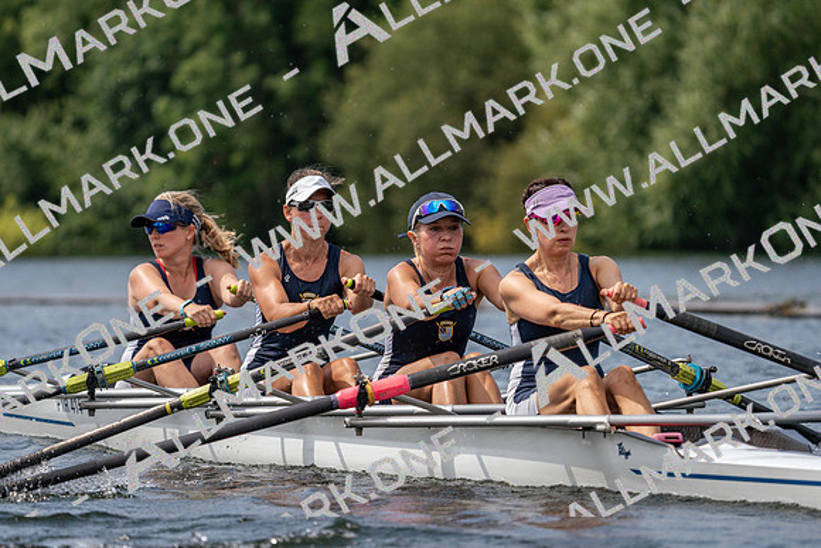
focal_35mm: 321
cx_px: 410
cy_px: 274
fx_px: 7322
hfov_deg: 6.4
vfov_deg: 4.3
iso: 250
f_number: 6.3
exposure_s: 1/1600
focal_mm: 321
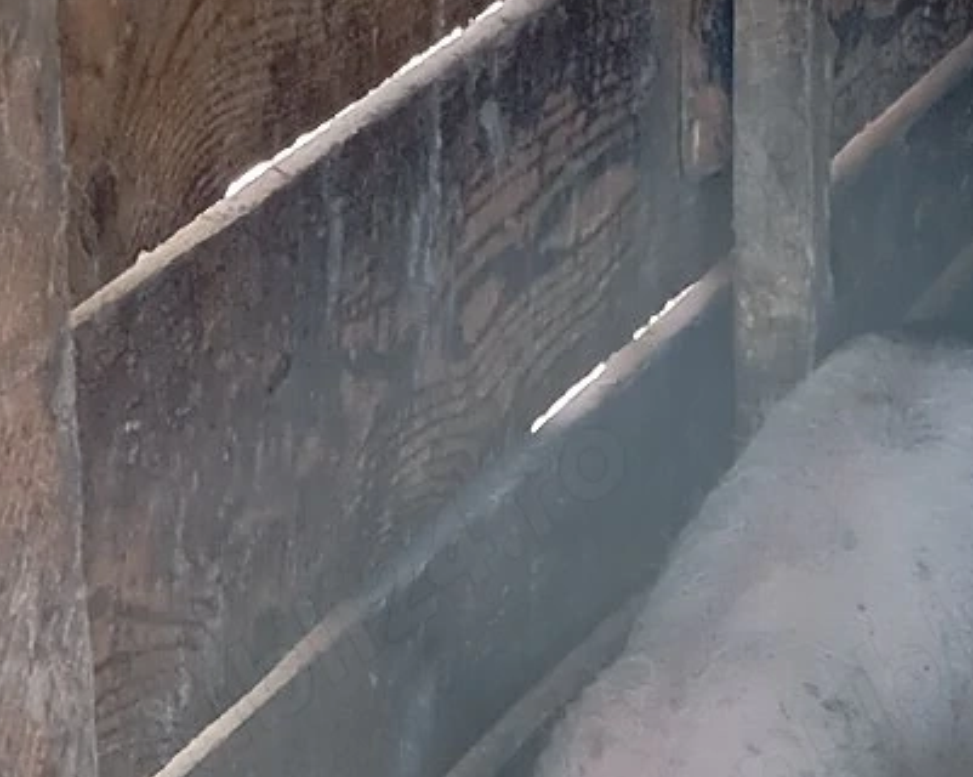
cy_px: 1340
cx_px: 1155
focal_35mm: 175
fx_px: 5035
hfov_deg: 10.9
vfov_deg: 8.5
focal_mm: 4.27
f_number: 1.8
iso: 185
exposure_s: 1/100
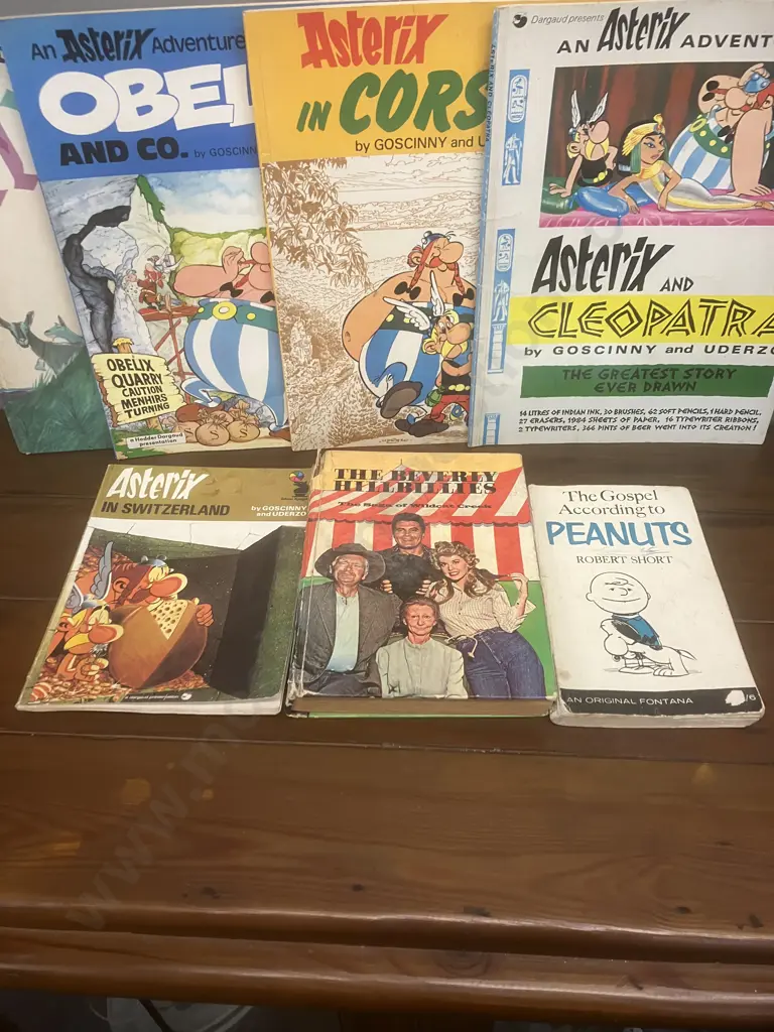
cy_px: 516
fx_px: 835
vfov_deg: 63.4
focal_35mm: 28
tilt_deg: -43.0
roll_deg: +2.3
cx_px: 387
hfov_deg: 49.7
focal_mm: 3.99
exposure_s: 1/50
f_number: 1.8
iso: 100
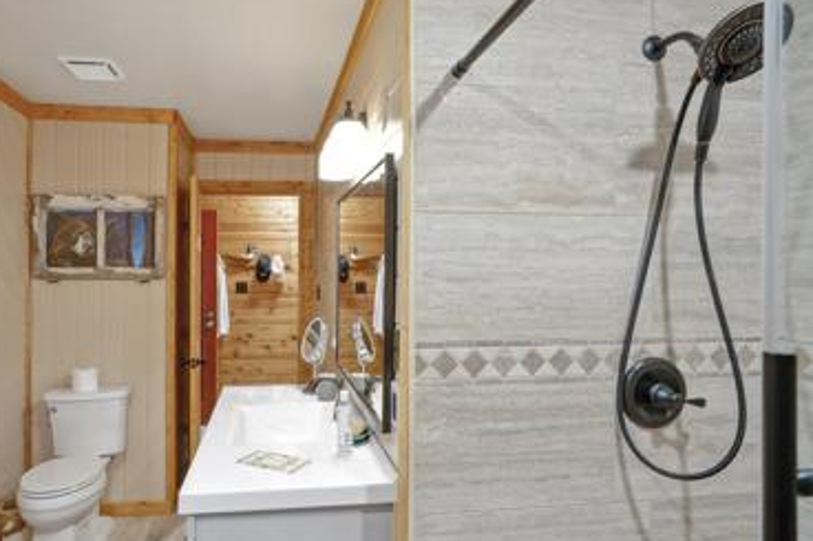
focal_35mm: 22
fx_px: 497
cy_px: 283
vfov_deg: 57.2
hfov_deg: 78.0
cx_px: 342
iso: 400
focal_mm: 18
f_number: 8
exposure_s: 1/13
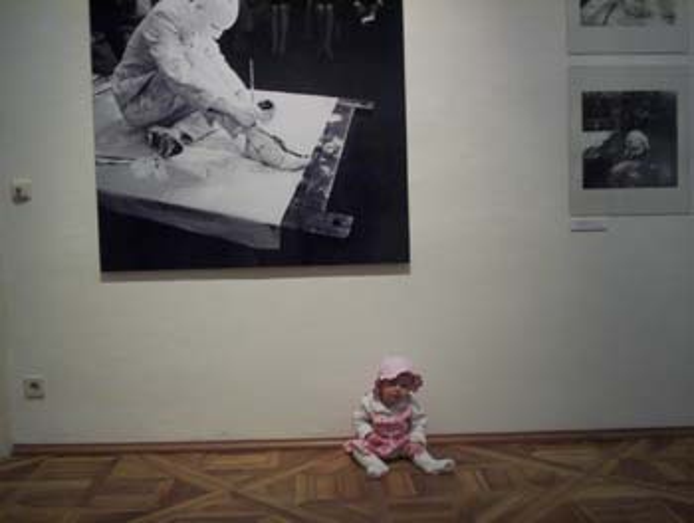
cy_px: 262
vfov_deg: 37.8
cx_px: 347
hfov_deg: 48.9
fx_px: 763
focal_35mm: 38
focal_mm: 4.99
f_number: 4.5
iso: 200
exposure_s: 1/14.5
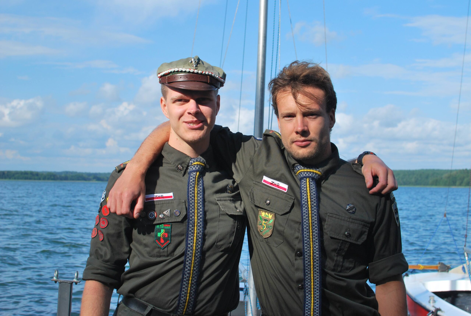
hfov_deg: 37.8
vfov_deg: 25.8
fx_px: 688
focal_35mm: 52
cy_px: 158
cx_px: 236
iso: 200
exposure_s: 1/250
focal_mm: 35
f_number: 6.3
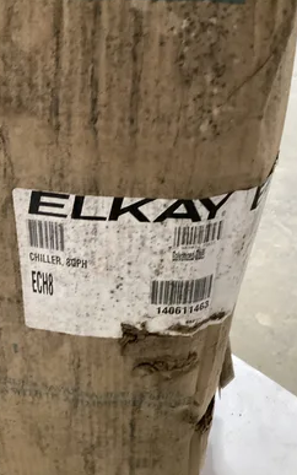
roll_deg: +1.7
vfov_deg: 56.7
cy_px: 233
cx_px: 131
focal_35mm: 34
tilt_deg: -35.2
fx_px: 440
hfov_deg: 37.2
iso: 500
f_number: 2.4
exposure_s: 1/25
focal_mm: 3.3
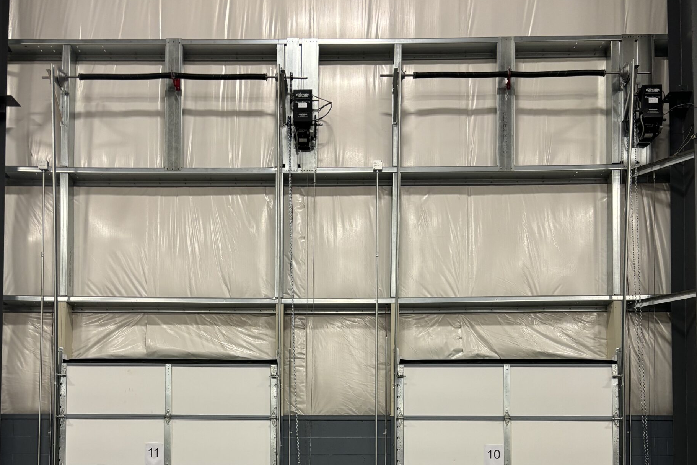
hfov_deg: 50.7
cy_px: 442
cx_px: 333
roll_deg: -1.7
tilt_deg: +3.7
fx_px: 736
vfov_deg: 32.8
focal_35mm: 38
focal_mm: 5.96
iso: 125
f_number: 1.6
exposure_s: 1/60
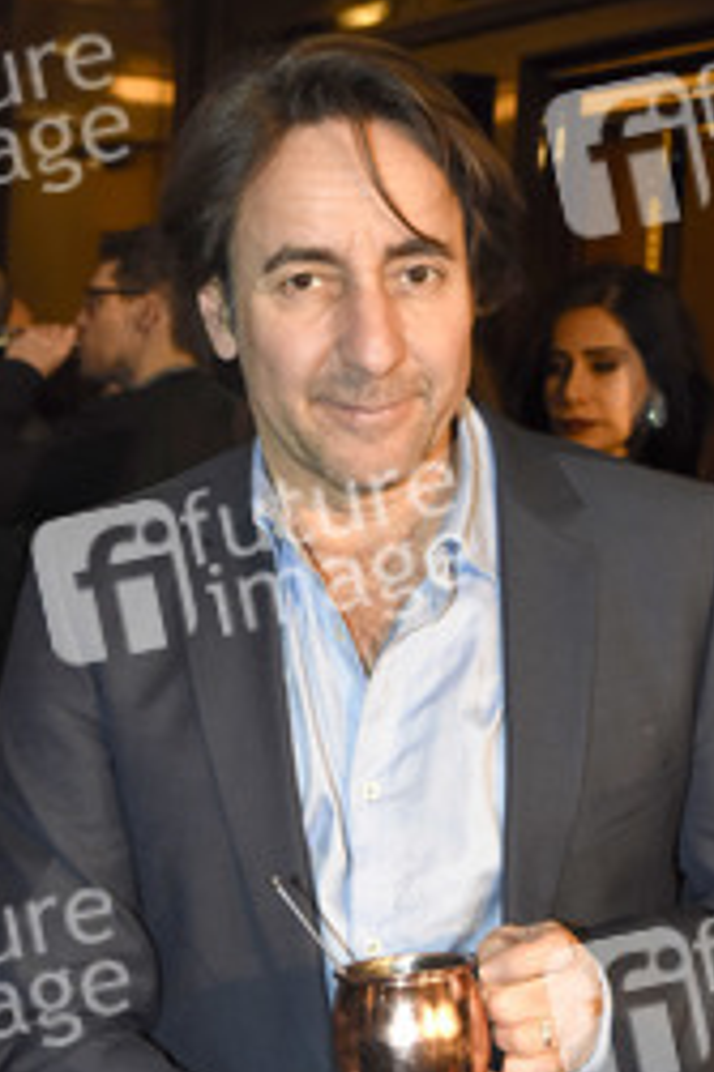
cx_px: 376
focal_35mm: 67
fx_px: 1996
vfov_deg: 29.7
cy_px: 777
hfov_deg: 20.3
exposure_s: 1/60
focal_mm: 28
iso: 1600
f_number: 5
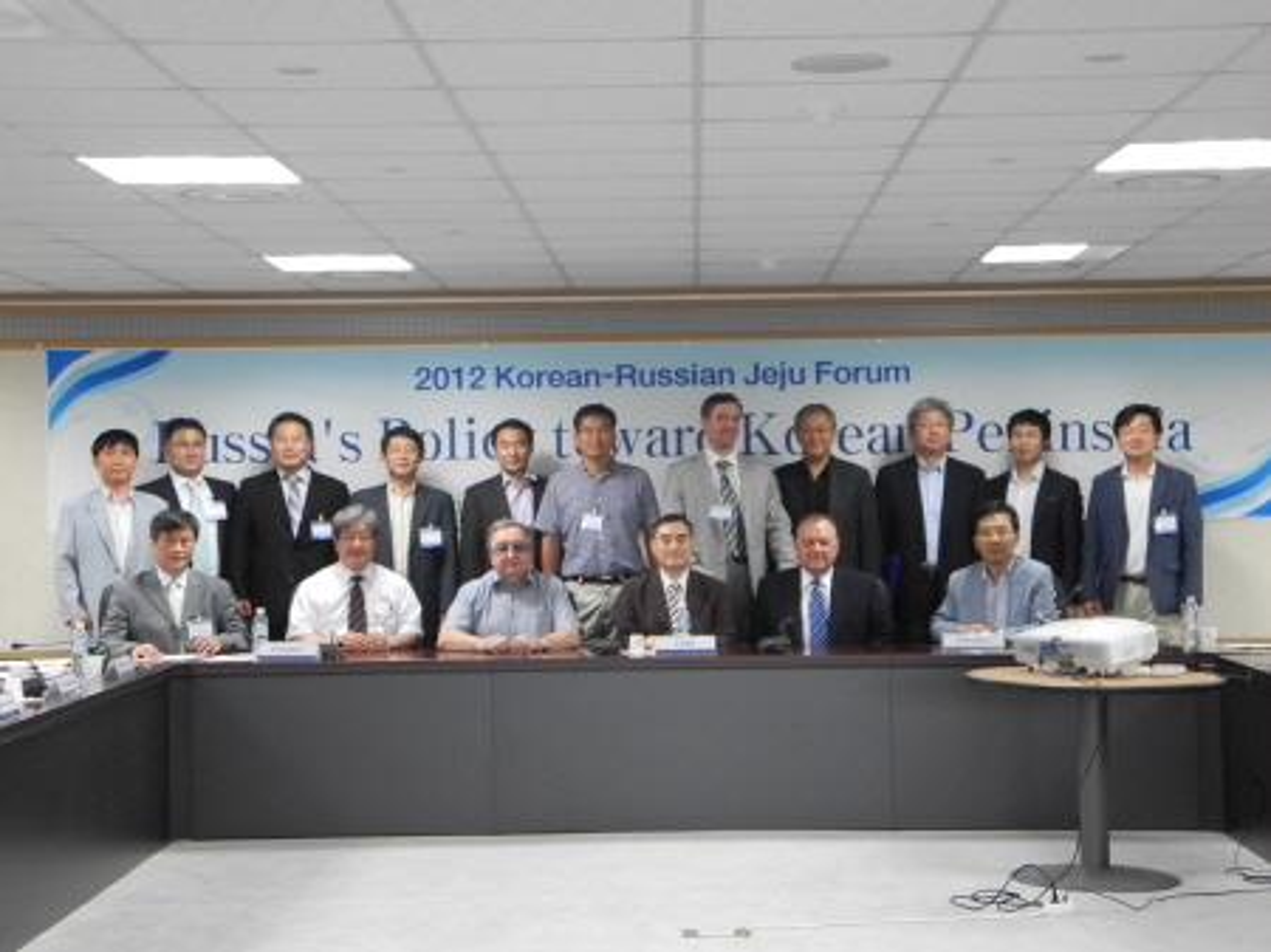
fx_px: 2495
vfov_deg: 21.6
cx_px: 636
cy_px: 476
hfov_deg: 28.6
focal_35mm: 68
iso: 410
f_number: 4
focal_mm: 14.5
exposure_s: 1/30
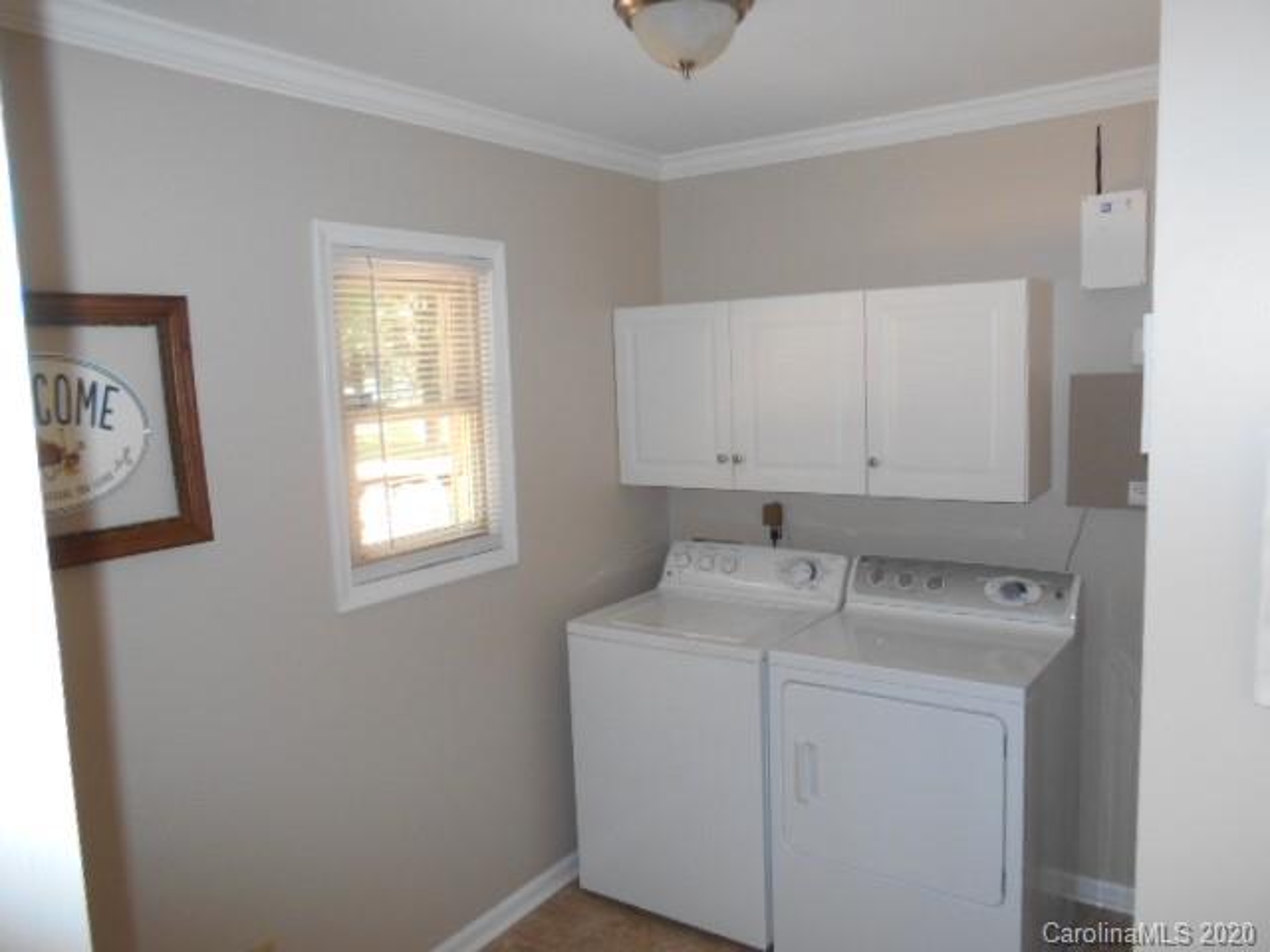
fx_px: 954
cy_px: 476
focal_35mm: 26
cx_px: 635
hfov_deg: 67.3
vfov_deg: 53.1
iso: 200
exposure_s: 1/25
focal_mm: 4.6
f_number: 3.2
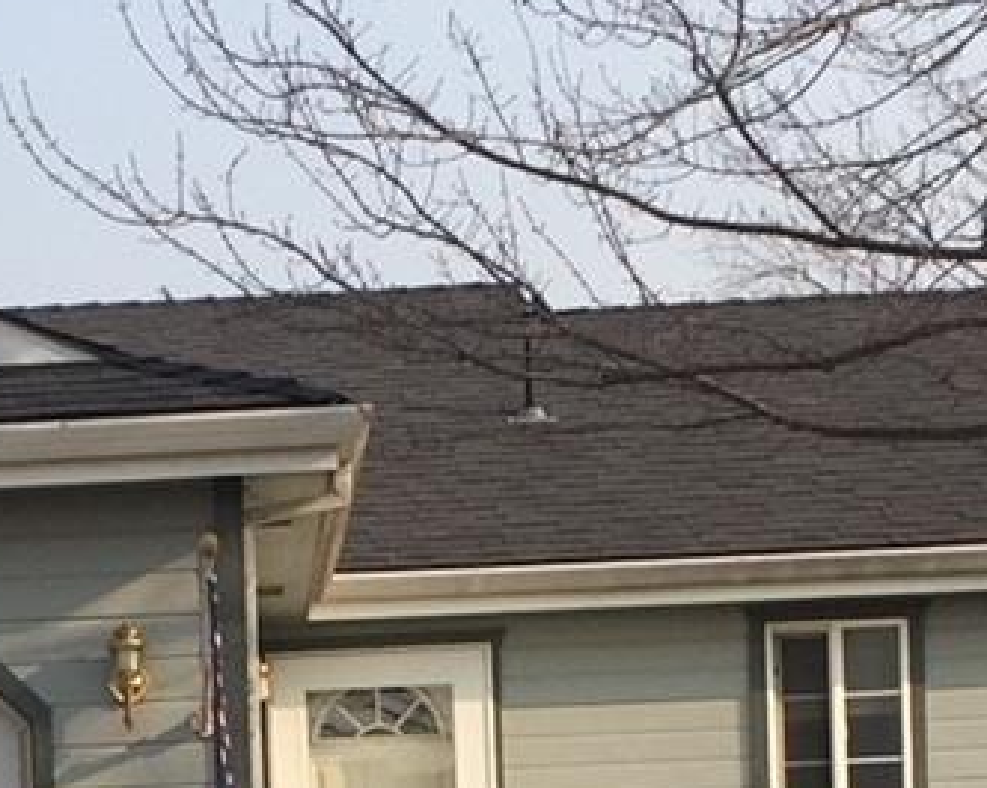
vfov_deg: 11.6
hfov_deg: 15.0
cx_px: 235
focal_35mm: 128
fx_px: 3736
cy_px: 1121
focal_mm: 4.15
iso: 32
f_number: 2.2
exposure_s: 1/1412
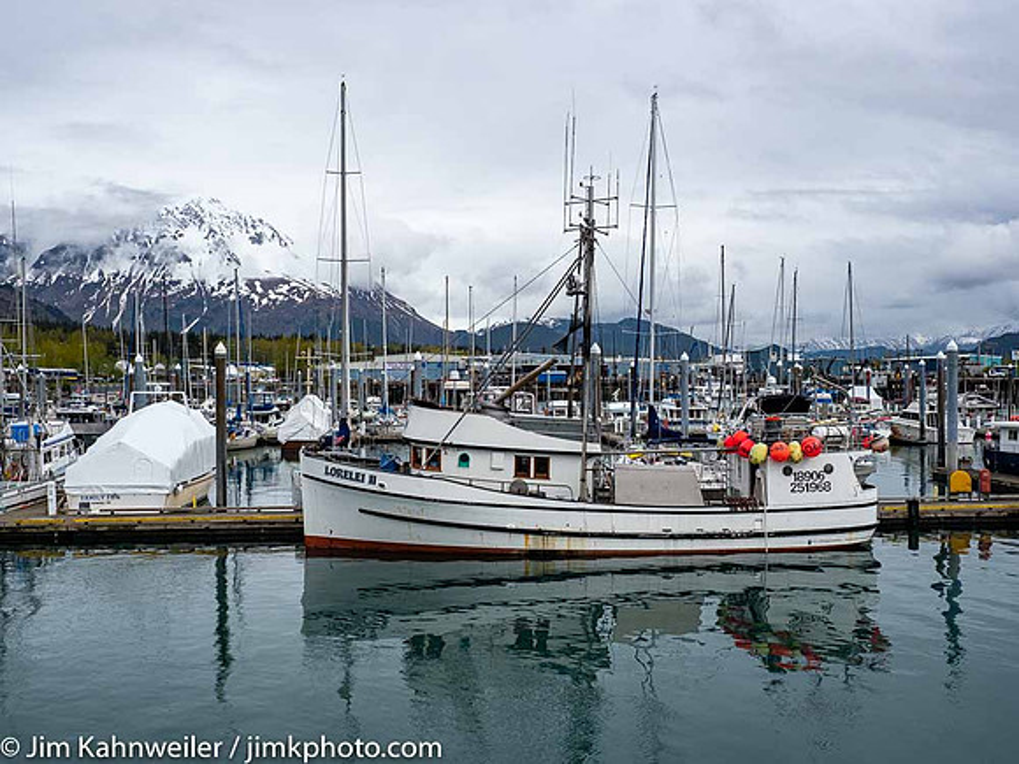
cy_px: 382
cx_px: 510
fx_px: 1001
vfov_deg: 41.8
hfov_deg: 54.0
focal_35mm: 34
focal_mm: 17
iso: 200
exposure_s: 1/640
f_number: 6.3
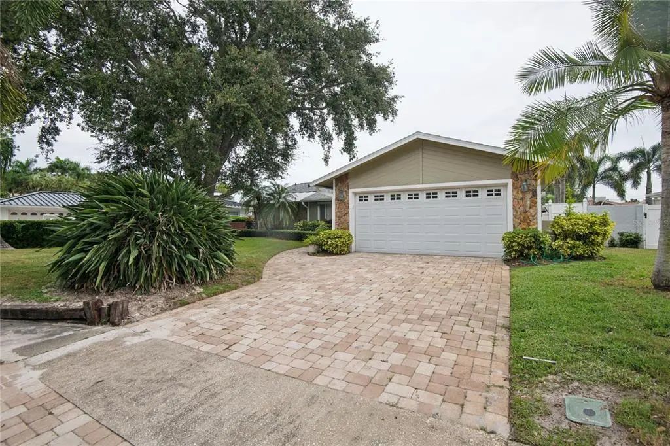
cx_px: 335
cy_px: 223
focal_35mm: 16
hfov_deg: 96.8
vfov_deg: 73.7
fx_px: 298
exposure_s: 1/160
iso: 100
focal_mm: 16
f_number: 7.1
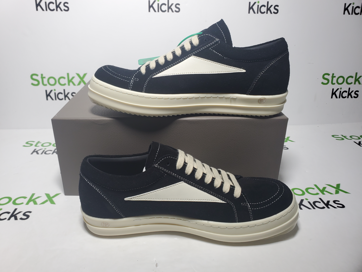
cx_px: 181
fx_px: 272
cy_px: 136
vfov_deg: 53.1
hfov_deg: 67.3
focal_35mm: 26
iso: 50
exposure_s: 1/158
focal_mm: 4.3
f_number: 2.4
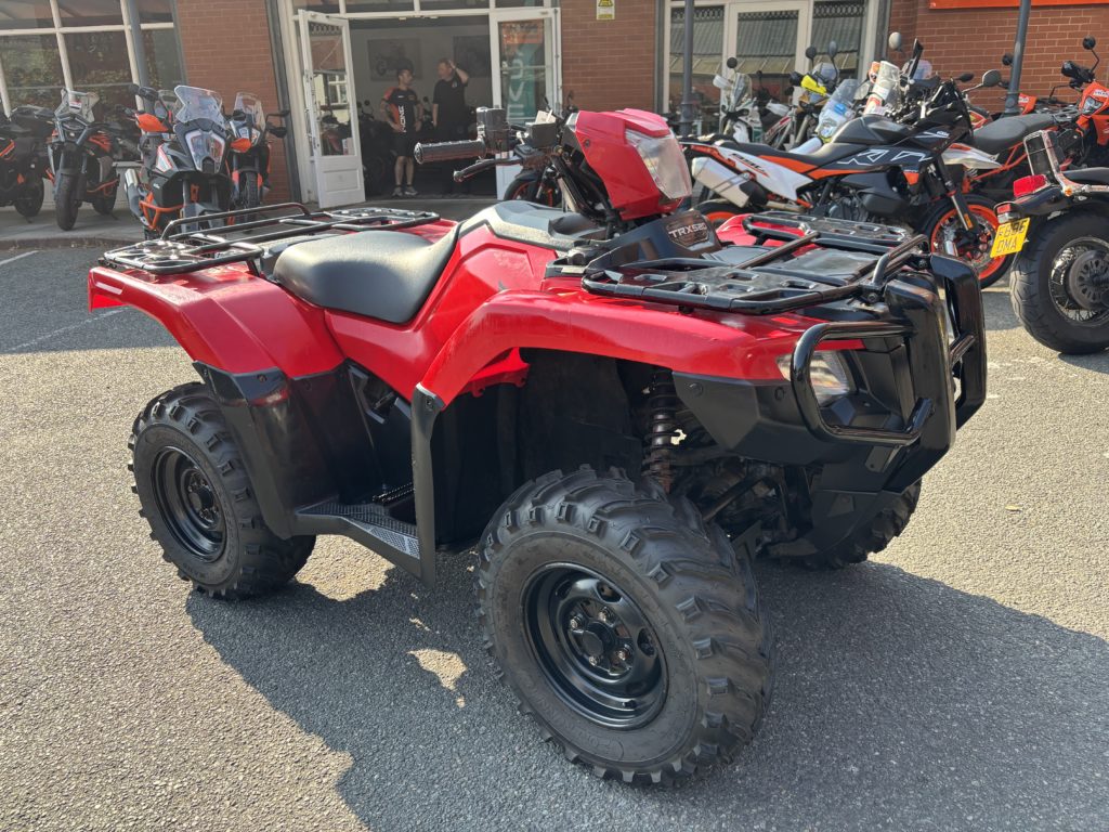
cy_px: 416
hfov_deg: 67.3
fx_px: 833
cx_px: 554
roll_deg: +1.6
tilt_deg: -19.4
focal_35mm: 26
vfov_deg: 53.1
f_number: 1.6
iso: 50
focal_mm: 5.96
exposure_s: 1/473
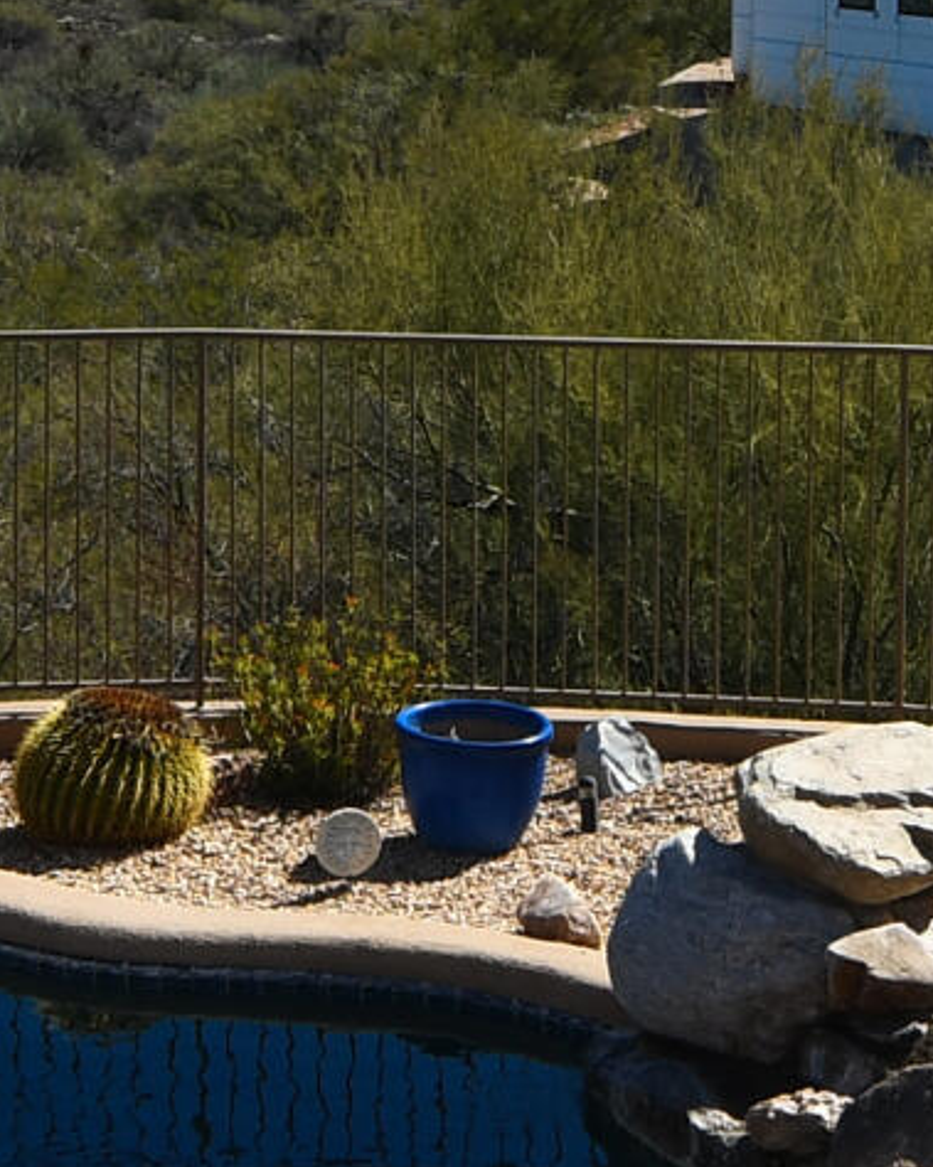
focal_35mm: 95
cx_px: 638
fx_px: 3280
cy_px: -30
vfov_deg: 19.5
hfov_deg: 16.1
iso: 100
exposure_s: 1/250
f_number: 13
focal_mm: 11
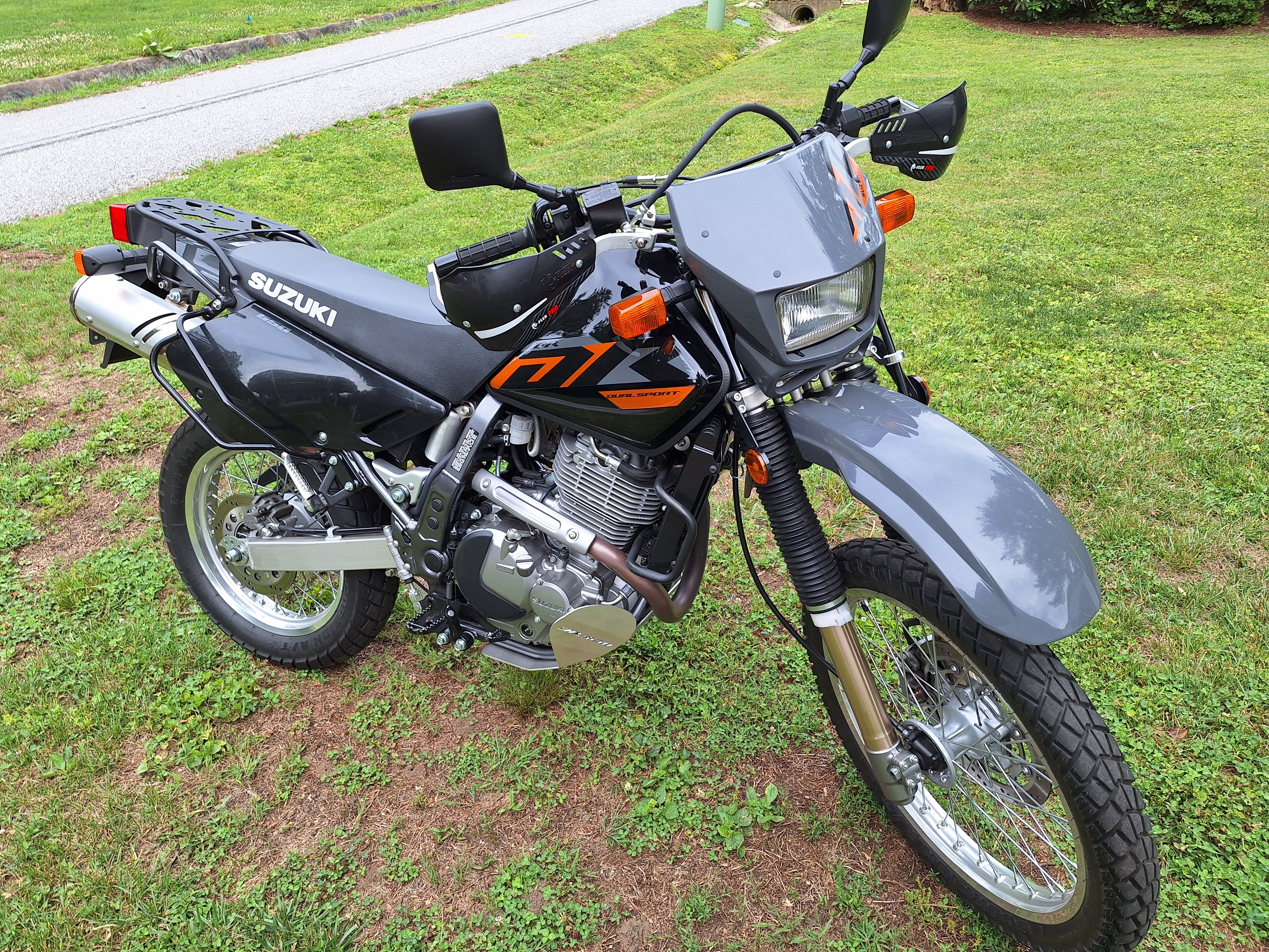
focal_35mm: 23
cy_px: 476
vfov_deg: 58.9
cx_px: 634
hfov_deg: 73.9
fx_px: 843
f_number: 1.8
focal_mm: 5.54
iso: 40
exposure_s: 1/235
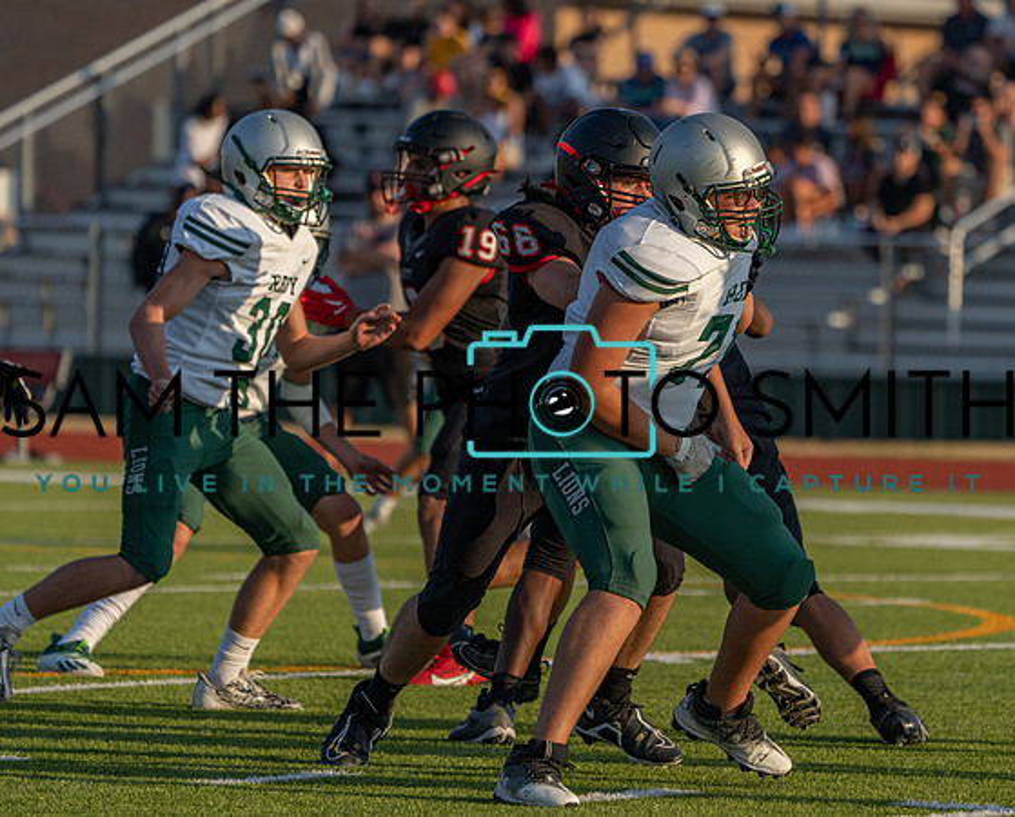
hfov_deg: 5.6
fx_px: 10401
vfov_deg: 4.5
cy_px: 379
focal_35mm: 345
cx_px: 657
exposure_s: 1/1250
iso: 250
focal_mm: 285
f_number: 5.6
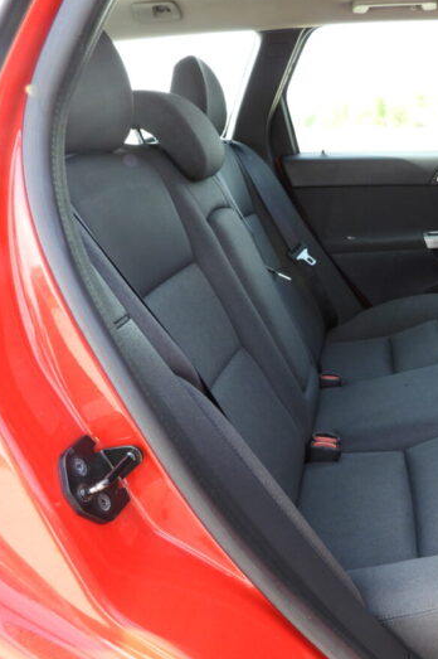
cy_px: 330
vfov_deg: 55.8
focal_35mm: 34
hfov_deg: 36.8
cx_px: 378
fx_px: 621
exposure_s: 1/80
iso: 100
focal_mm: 4.3
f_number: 2.8
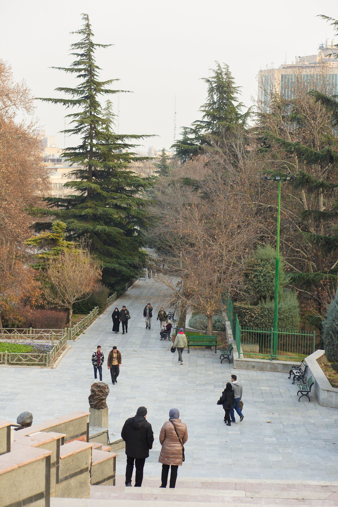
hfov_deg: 18.2
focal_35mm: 75
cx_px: 169
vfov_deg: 27.0
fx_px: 1058
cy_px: 254
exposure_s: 1/640
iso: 800
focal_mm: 50
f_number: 3.2
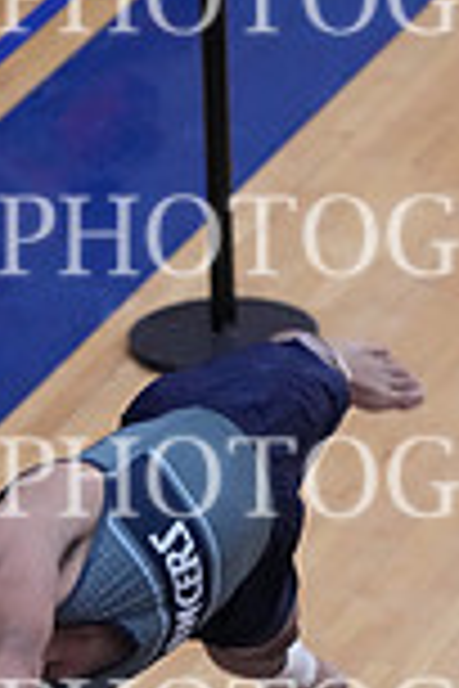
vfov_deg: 5.4
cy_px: 598
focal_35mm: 378
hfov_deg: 3.6
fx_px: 7229
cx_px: -34
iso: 10000
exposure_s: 1/1000
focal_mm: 100
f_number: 4
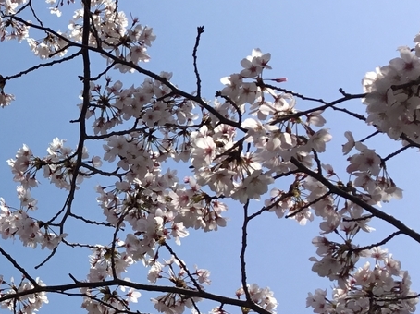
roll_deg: -1.9
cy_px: 221
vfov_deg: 17.9
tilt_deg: +37.6
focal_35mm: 82
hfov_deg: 22.1
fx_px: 994
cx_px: -82
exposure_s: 1/2203
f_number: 2.4
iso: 25
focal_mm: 3.3
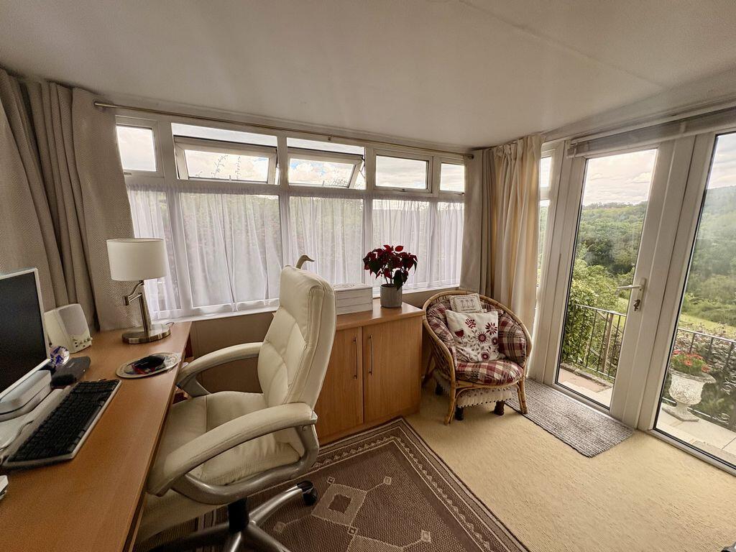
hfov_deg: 102.1
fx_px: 298
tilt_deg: -11.1
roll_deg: +0.6
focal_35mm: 14
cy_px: 276
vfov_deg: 85.7
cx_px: 368
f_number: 2.2
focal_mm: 2.22
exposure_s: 1/126
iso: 100
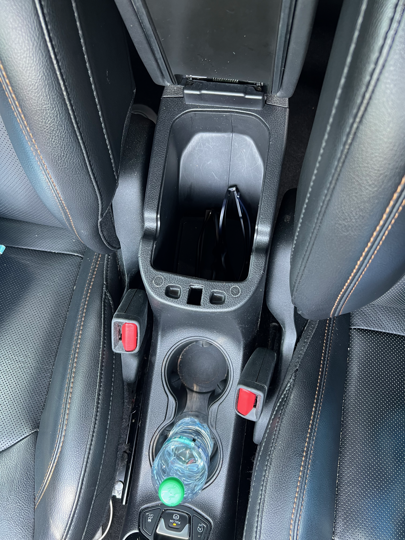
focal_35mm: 26
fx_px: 406
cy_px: 270
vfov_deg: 67.3
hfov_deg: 53.1
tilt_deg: -76.5
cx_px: 202
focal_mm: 5.7
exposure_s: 1/60
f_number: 1.5
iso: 160
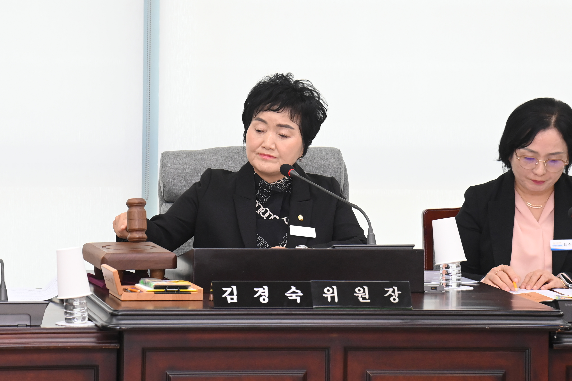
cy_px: 190
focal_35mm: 120
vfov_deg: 11.4
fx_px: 1907
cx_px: 286
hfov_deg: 17.1
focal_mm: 120
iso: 3200
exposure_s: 1/250
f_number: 6.3
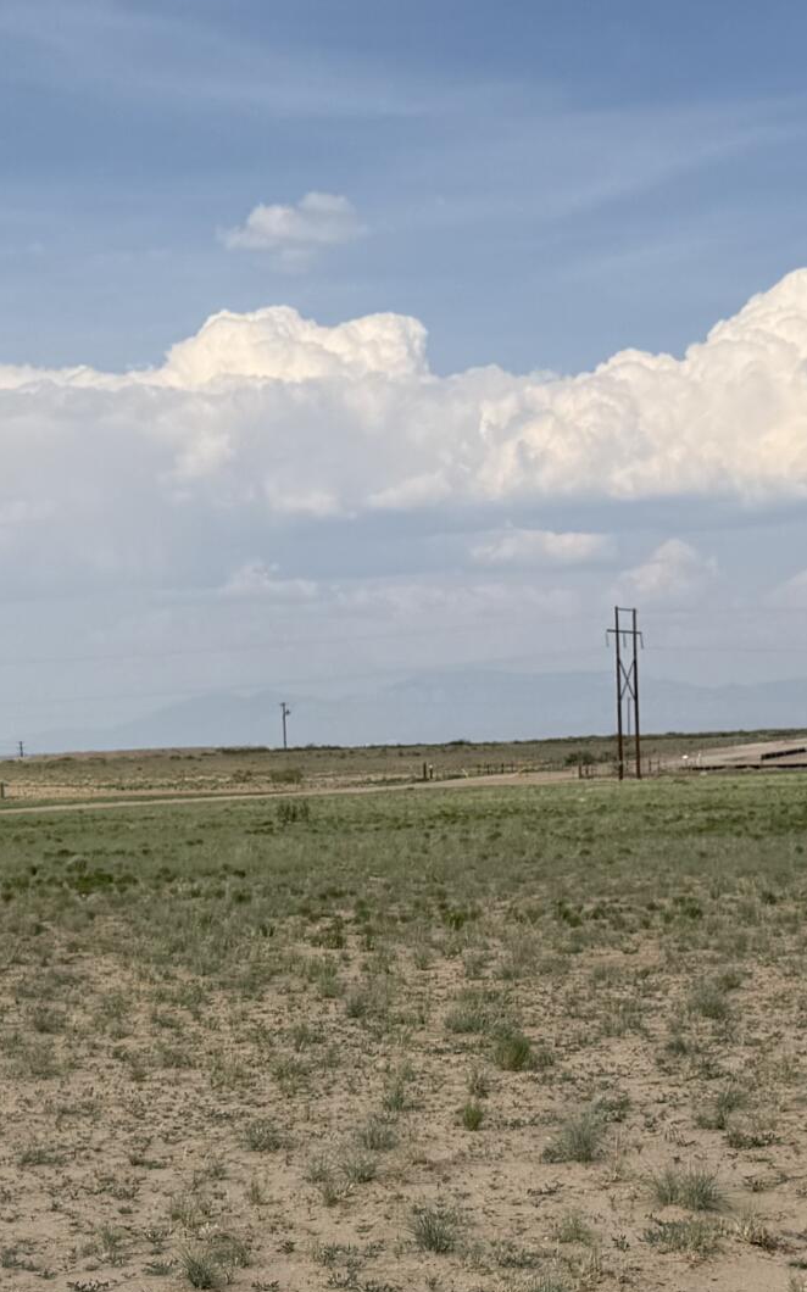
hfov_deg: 18.1
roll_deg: +2.0
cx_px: 362
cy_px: 923
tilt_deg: -2.9
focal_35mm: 72
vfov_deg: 28.3
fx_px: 2535
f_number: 1.78
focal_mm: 6.76
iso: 80
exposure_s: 1/8130
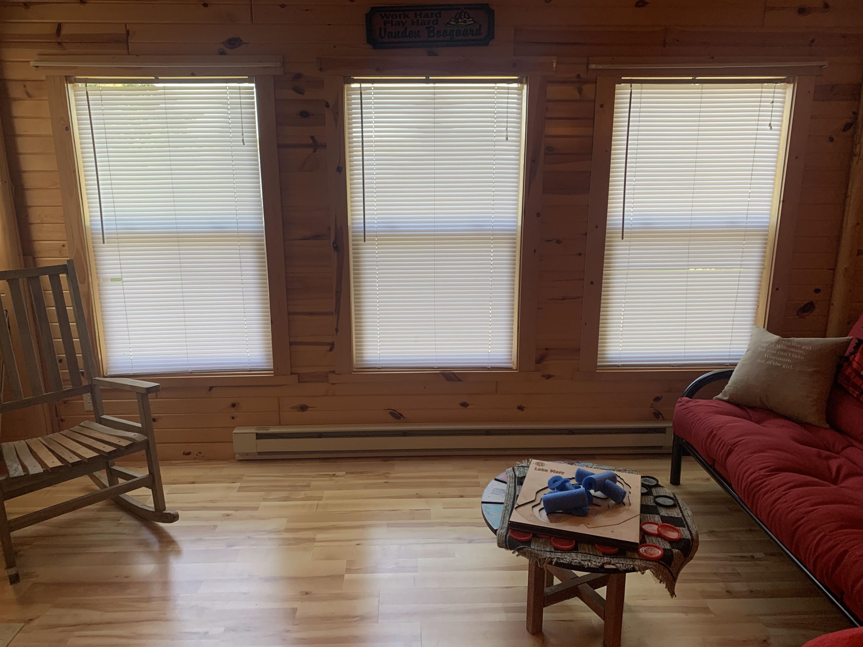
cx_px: 432
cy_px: 324
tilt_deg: -13.6
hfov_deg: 67.3
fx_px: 648
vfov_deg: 53.1
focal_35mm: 26
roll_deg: +0.6
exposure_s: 1/120
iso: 80
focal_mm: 4.25
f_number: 1.8
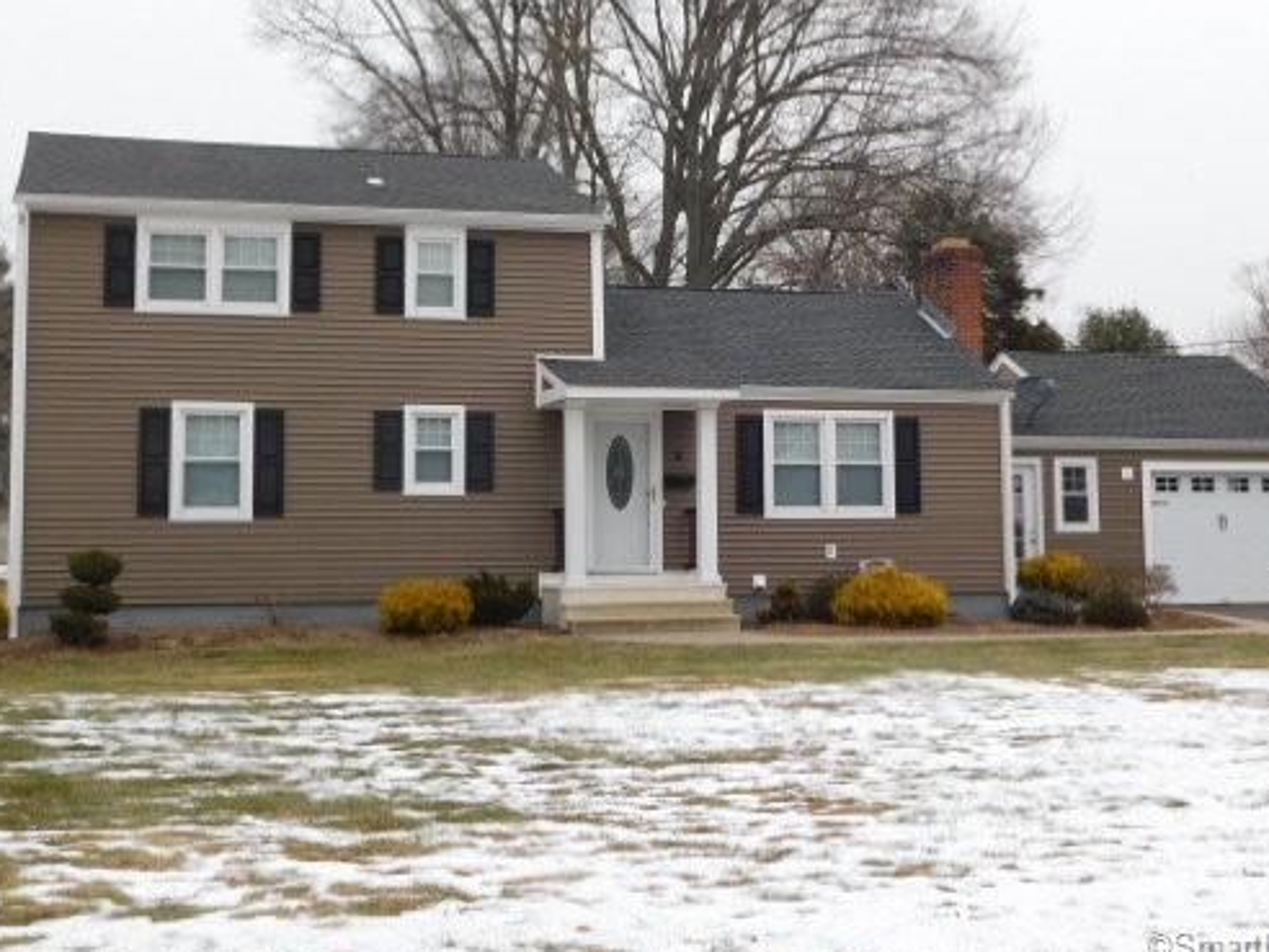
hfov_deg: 36.8
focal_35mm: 52
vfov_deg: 27.9
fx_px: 1906
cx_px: 689
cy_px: 348
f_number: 3.6
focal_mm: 7.1
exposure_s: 1/320
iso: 125
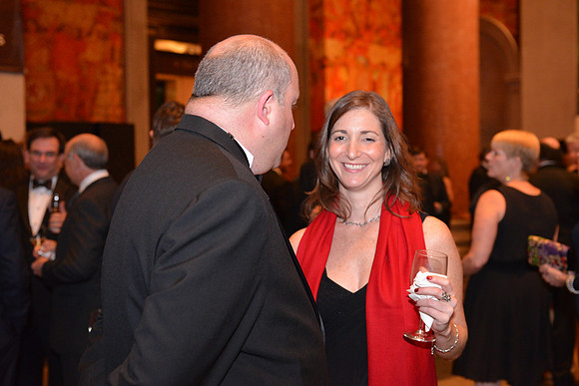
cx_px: 290
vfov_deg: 28.1
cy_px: 193
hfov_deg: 41.1
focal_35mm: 48
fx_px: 772
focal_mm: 48
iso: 3600
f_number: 3.5
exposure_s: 1/60
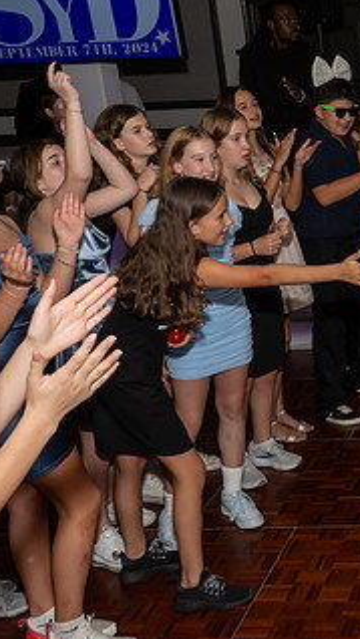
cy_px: 312
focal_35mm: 60
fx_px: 1018
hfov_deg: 17.7
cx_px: 557
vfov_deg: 34.9
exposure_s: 1/250
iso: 1000
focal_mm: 20
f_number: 9
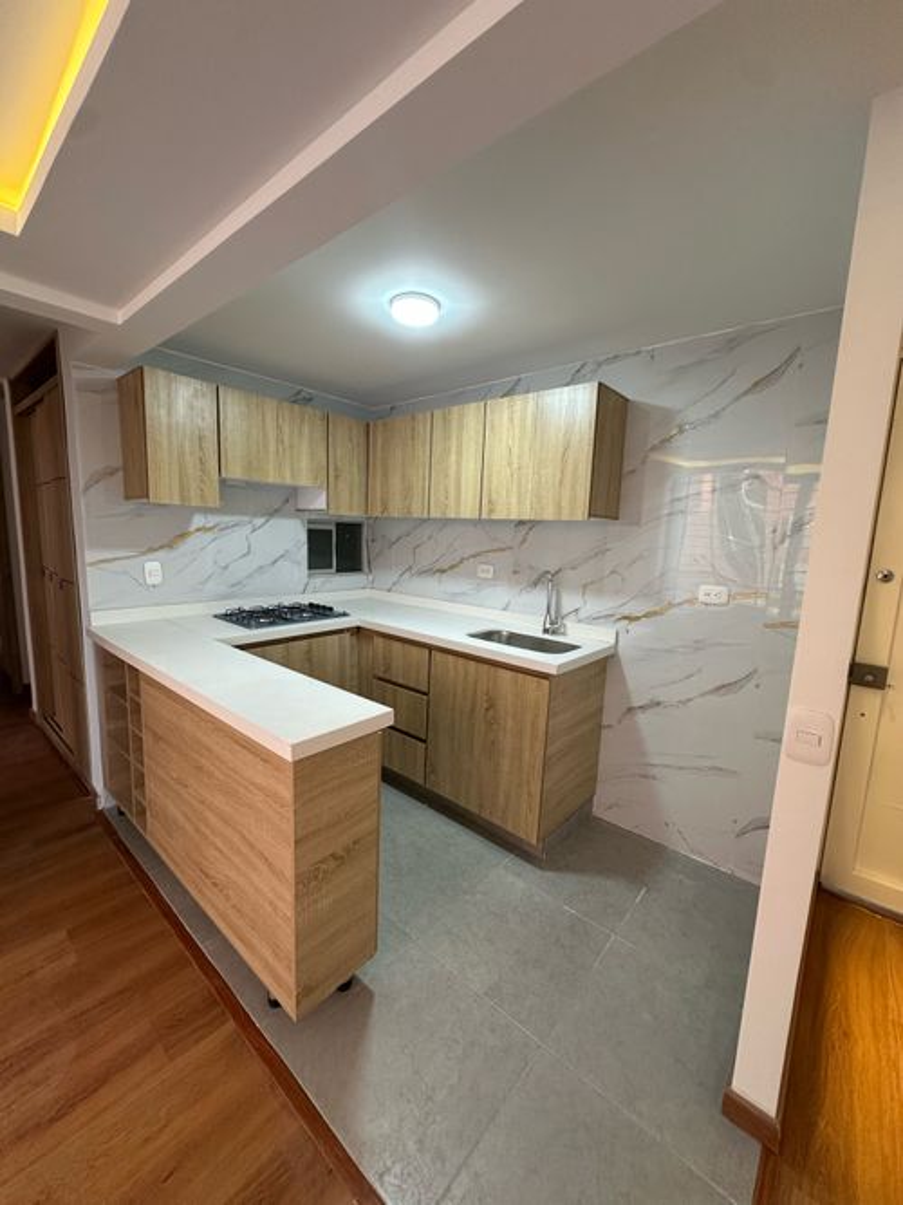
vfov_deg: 102.1
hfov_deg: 85.7
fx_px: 487
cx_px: 452
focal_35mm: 14
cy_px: 602
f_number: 2.2
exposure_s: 1/120
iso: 200
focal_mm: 2.22
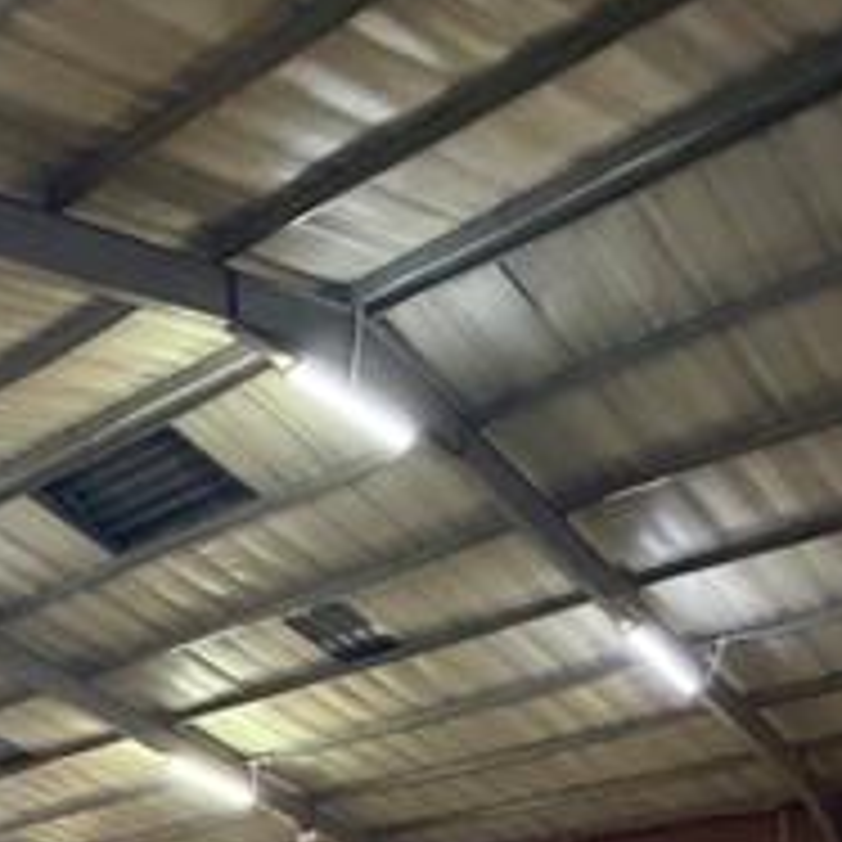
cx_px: -189
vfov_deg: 25.3
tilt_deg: -1.5
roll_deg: +2.4
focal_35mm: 53
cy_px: 1225
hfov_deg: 27.9
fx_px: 1459
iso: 1000
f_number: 2.2
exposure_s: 1/60
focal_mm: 2.22
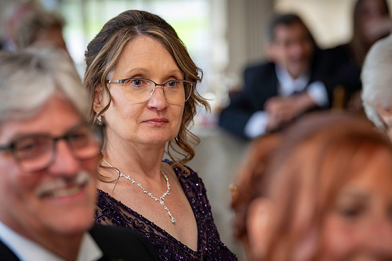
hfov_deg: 15.2
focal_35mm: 135
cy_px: 130
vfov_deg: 10.1
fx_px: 1469
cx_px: 196
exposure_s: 1/80
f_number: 4
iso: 1000
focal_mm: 135
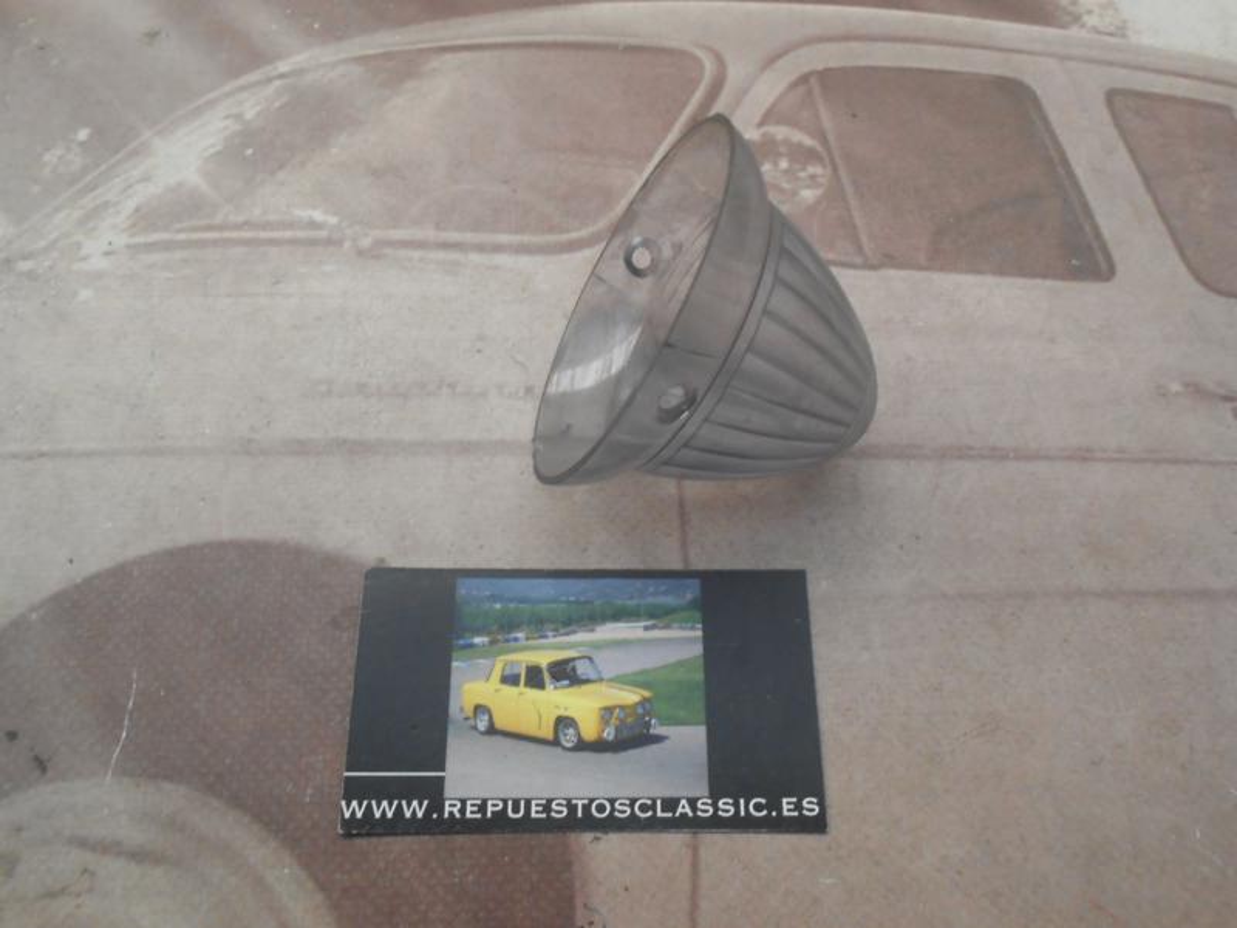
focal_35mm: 26
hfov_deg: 67.3
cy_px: 464
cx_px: 618
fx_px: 929
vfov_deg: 53.1
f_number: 3.5
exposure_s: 1/30
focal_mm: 4.6
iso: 200
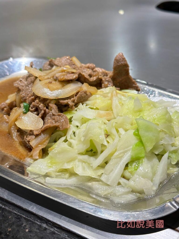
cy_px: 120
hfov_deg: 30.3
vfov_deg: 39.7
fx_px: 331
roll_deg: +0.6
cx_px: 90
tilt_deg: -33.7
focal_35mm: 48
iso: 80
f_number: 1.78
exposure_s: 1/60
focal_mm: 6.86
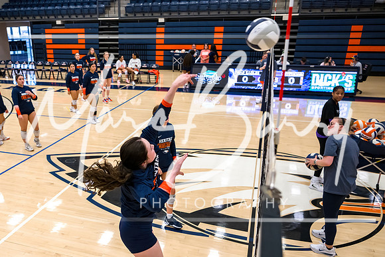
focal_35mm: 33
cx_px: 133
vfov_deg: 40.4
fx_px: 348
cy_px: 147
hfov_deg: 56.8
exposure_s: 1/1000
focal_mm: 24
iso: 2000
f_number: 2.8
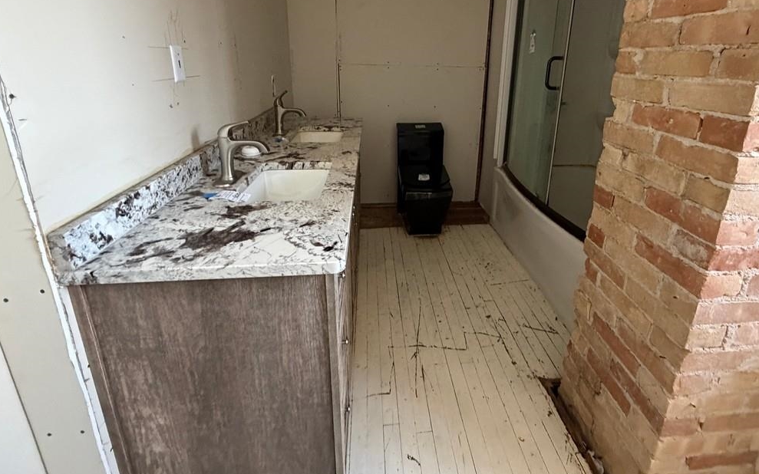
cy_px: 162
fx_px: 372
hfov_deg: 90.9
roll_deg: -1.6
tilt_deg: -17.7
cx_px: 414
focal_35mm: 18
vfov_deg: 63.5
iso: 640
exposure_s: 1/60
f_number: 2.2
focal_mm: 2.22
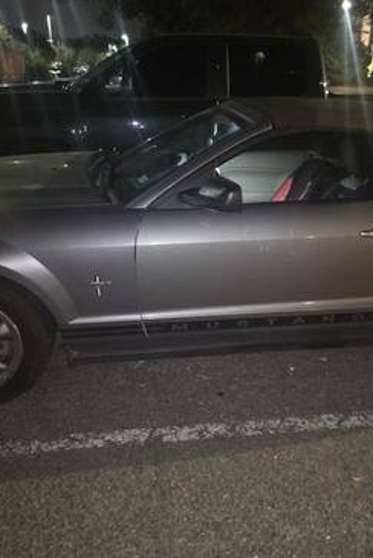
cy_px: 274
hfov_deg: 39.7
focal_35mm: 33
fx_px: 512
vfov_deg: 57.2
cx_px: 240
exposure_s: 1/8
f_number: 1.7
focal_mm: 6.3
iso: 12500
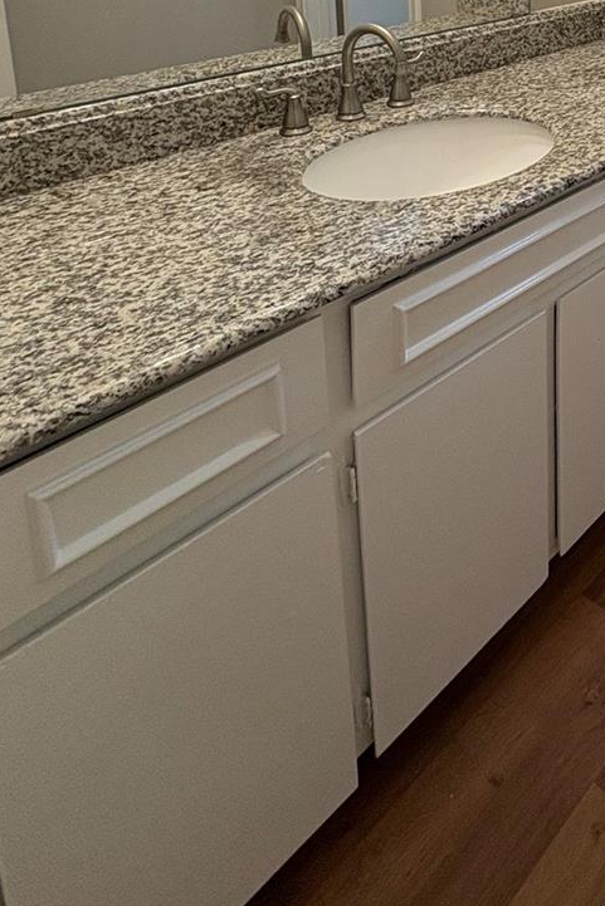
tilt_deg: -10.3
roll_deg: -1.0
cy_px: 14
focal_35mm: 31
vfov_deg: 49.8
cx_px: 640
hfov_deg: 36.8
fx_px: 781
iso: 125
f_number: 2.2
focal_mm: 2.22
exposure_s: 1/60
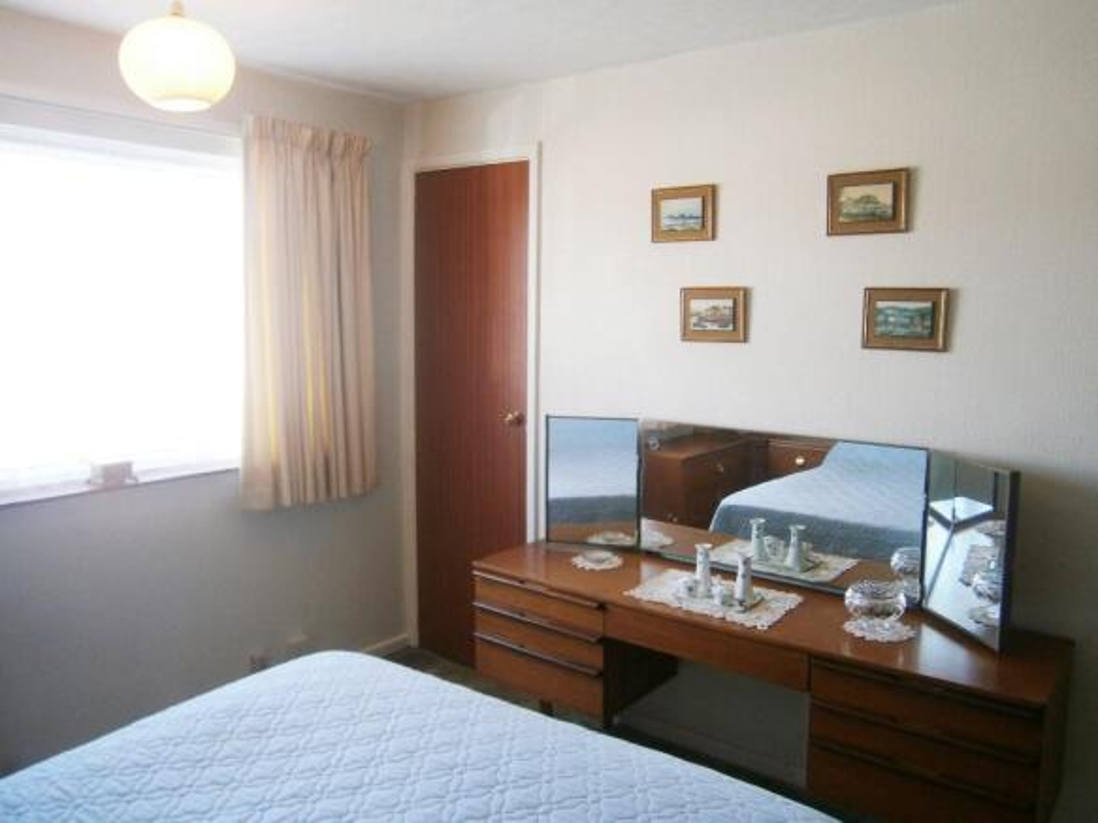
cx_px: 549
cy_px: 412
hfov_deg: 67.3
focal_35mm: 26
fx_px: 825
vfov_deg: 53.0
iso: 100
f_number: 2.8
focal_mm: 4.7
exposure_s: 1/30
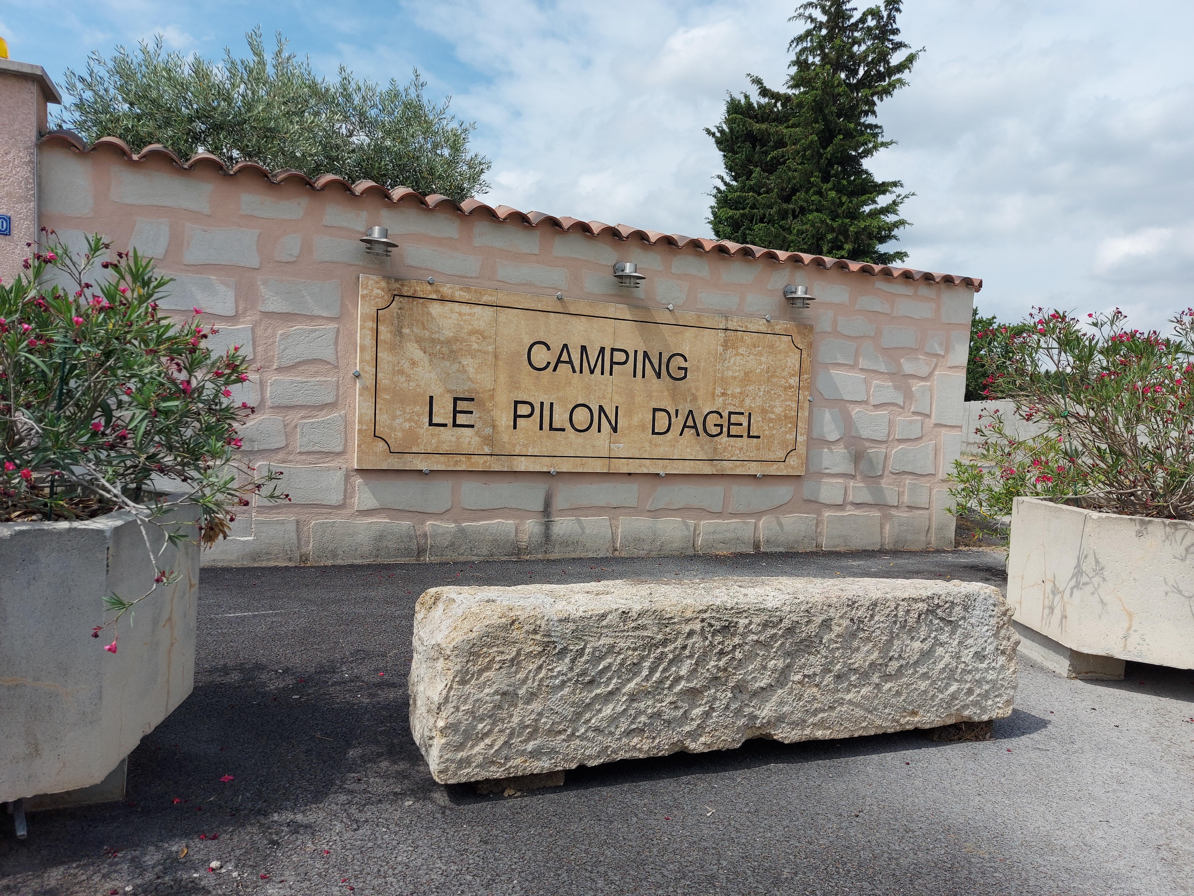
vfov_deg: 56.8
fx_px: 828
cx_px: 597
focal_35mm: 24
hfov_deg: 71.6
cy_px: 448
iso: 32
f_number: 1.8
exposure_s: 1/1444
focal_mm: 5.23
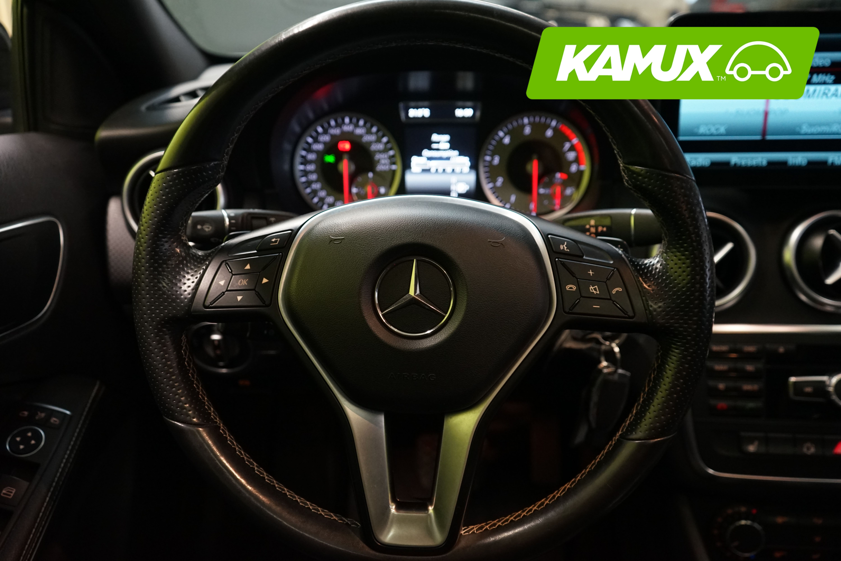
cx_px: 420
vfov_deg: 42.3
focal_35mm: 31
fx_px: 724
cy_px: 280
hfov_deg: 60.3
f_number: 4.5
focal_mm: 31
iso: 2500
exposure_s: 1/30
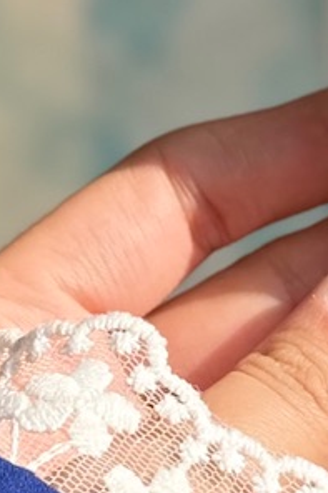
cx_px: 541
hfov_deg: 6.3
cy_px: 17
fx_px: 2955
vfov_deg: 9.5
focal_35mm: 216
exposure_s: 1/3891
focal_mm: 6.76
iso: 80
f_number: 1.78
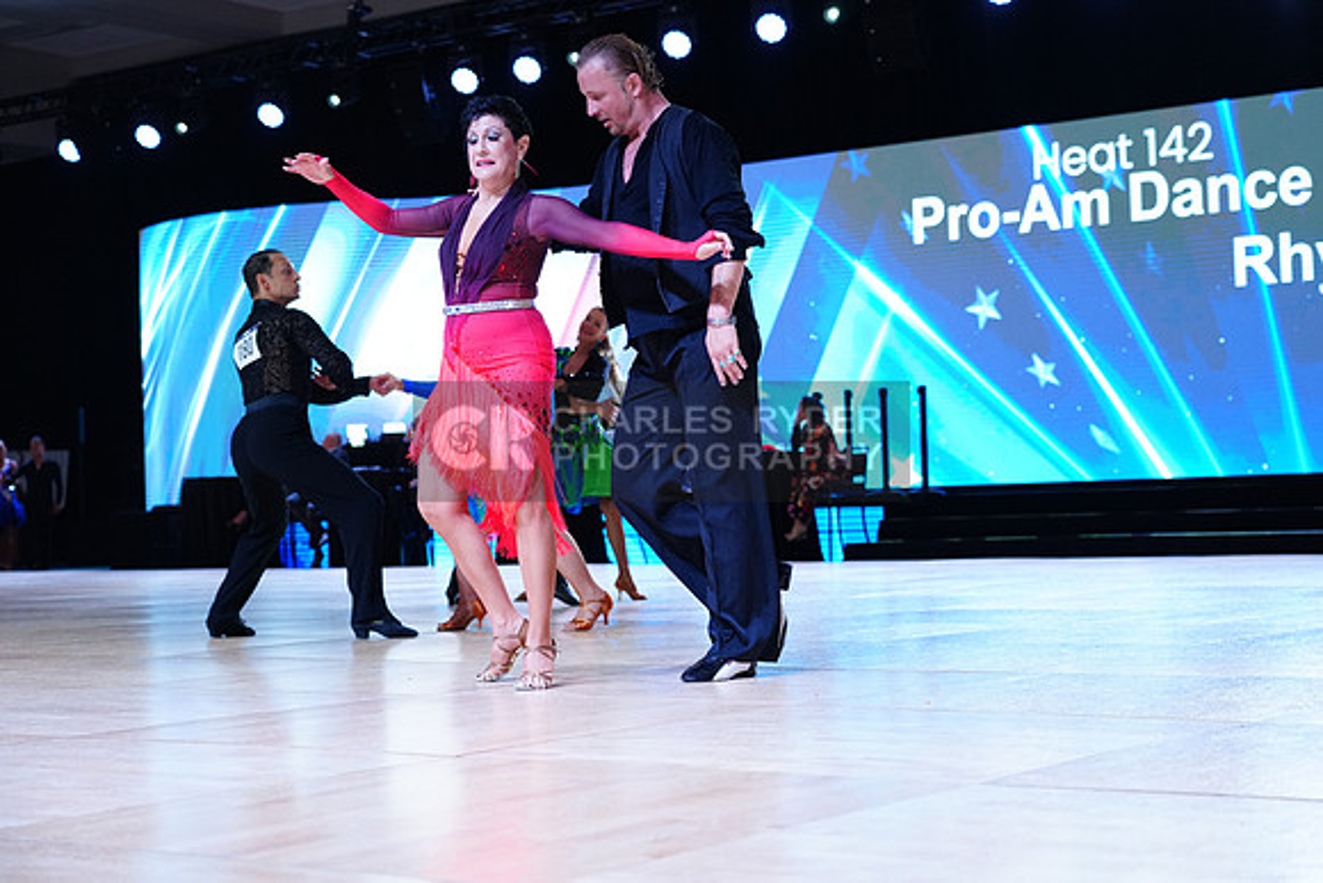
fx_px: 2242
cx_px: 662
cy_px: 442
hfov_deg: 32.9
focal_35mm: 61
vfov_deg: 22.3
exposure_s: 1/500
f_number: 4
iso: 2000
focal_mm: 61
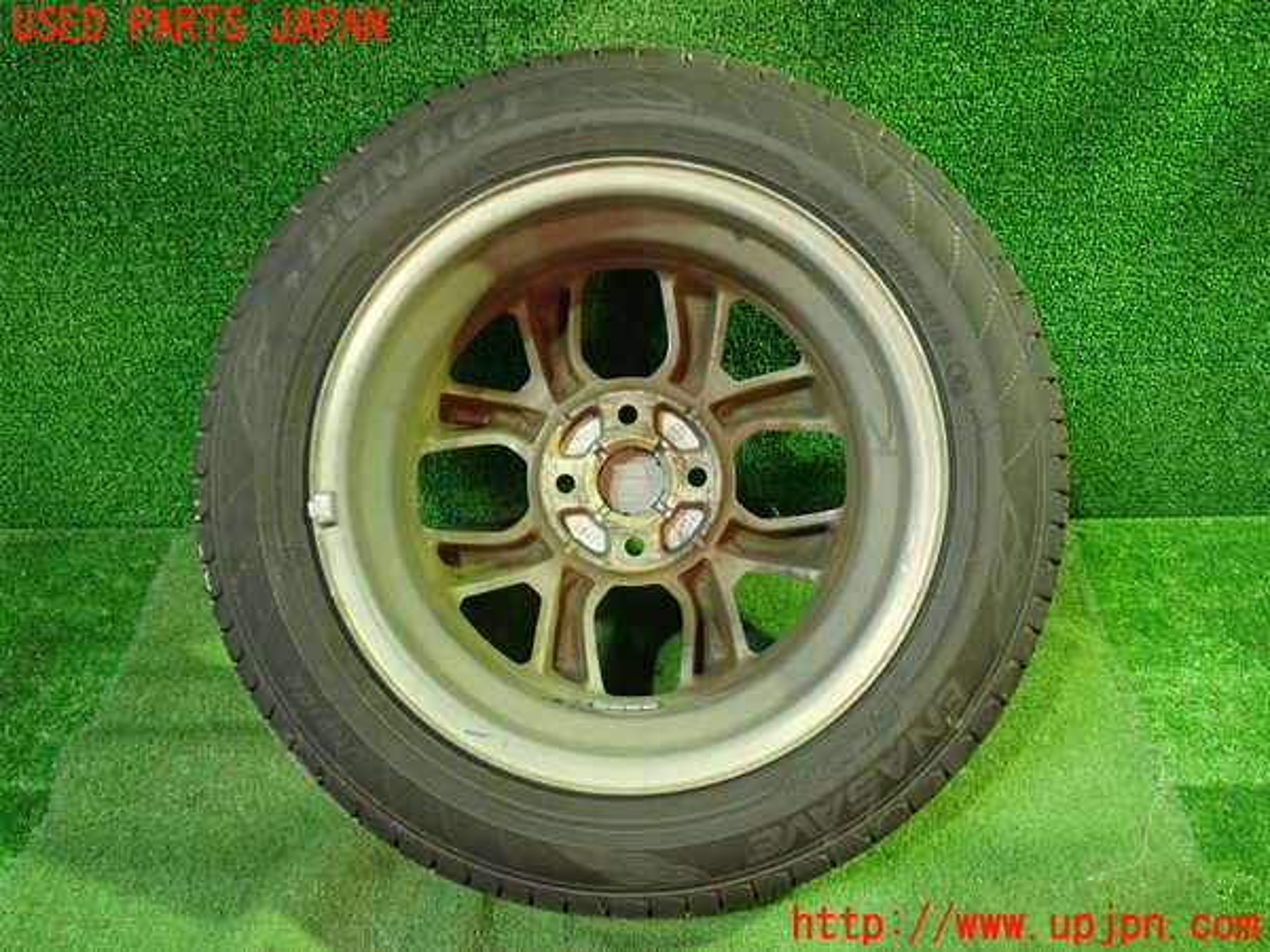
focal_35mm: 30
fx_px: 1101
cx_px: 635
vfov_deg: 46.8
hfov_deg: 60.0
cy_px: 476
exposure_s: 1/30
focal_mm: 5.4
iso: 800
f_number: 2.3
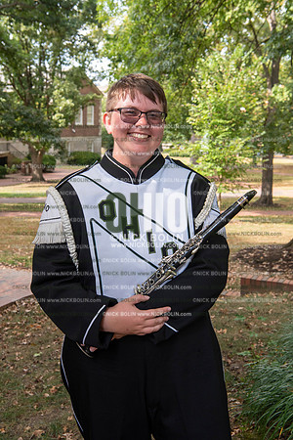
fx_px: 586
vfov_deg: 41.1
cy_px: 220
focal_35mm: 48
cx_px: 146
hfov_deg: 28.1
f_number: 8
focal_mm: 48
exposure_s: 1/100
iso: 500
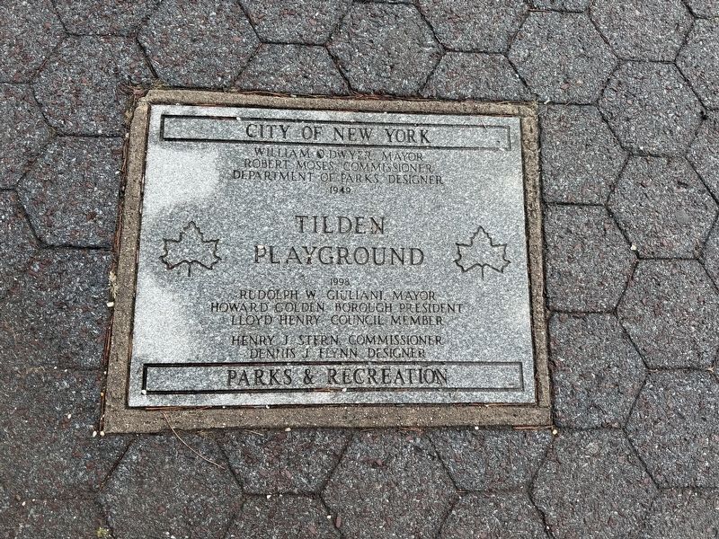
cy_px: 270
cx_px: 360
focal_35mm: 24
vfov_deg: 56.8
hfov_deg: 71.6
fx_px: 498
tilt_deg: -80.4
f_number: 1.78
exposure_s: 1/535
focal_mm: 6.76
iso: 80
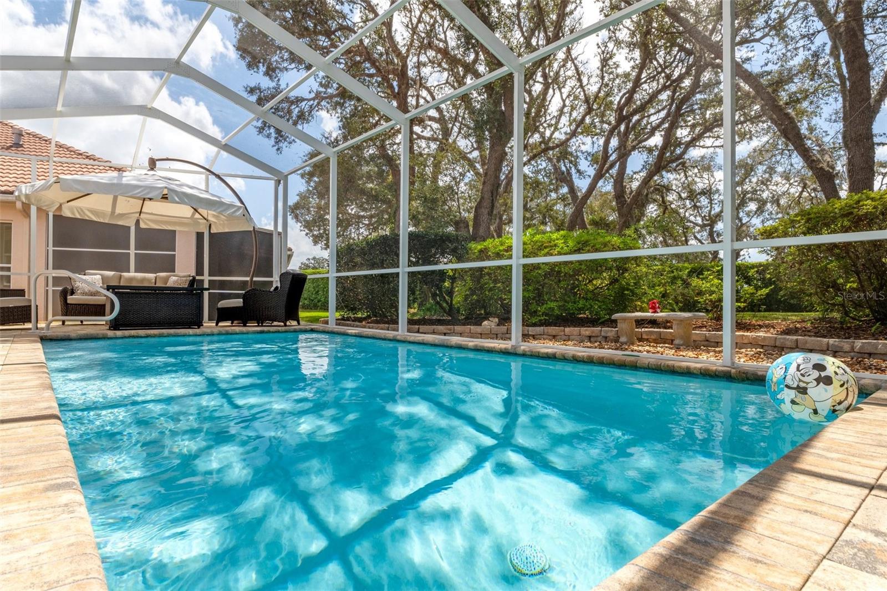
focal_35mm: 20
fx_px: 480
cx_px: 444
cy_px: 296
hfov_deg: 85.4
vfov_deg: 63.2
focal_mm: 13
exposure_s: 1/500
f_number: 8
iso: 250
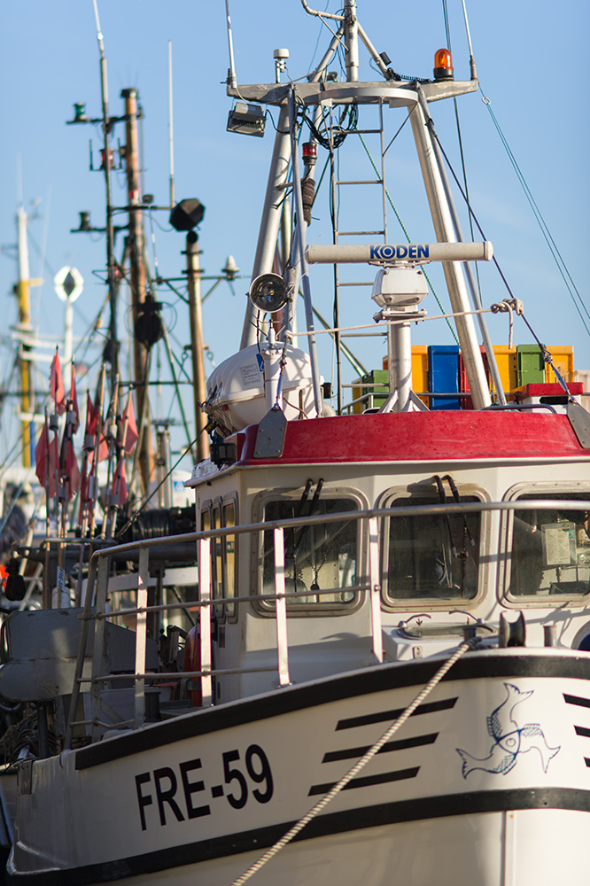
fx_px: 3321
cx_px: 295
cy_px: 443
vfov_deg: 15.2
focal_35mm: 135
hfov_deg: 10.2
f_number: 2
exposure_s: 1/1600
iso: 100
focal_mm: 135
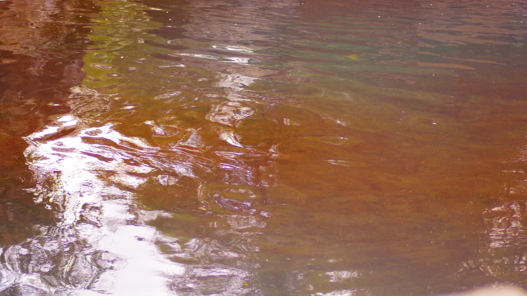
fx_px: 1537
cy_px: 162
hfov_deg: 19.5
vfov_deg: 11.0
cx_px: 264
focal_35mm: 110
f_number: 4
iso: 1600
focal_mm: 70
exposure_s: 1/200
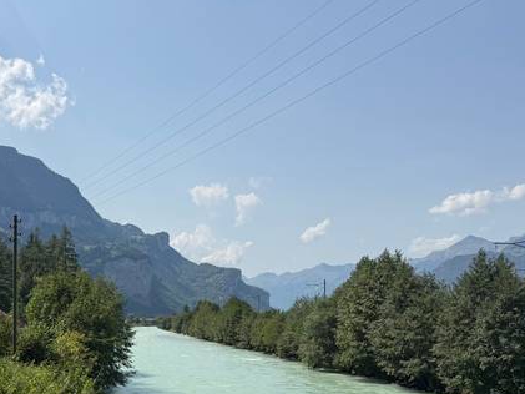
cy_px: 304
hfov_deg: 44.9
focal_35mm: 41
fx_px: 622
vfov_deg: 34.3
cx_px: 166
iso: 80
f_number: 1.78
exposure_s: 1/6173
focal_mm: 6.76
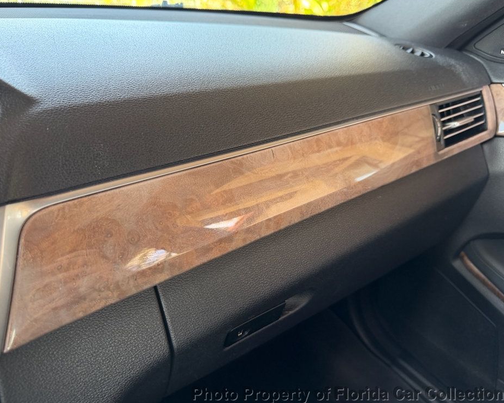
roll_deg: -2.2
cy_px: 203
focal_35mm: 26
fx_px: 388
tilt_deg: -26.0
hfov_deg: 66.0
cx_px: 252
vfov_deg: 54.9
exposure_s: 1/119
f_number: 1.78
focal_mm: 6.76
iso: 200
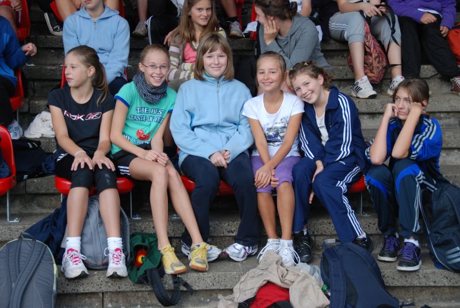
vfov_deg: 17.5
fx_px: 998
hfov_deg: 26.0
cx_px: 230
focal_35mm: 78
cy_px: 154
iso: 200
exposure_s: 1/100
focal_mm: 52
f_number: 4.8
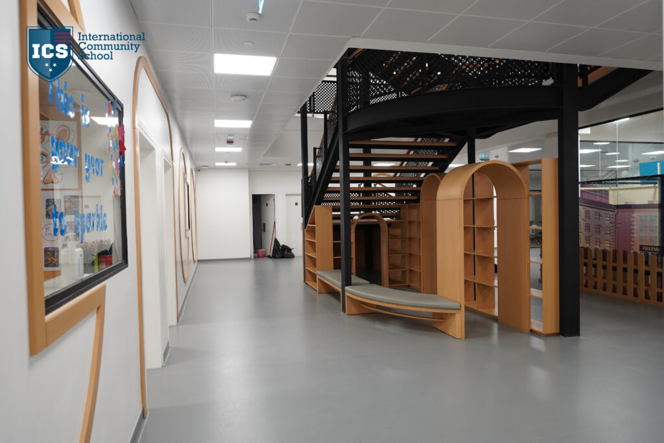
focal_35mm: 24
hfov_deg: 73.7
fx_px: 443
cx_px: 332
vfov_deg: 53.1
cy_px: 222
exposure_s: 1/80
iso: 400
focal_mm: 16.4
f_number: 2.8
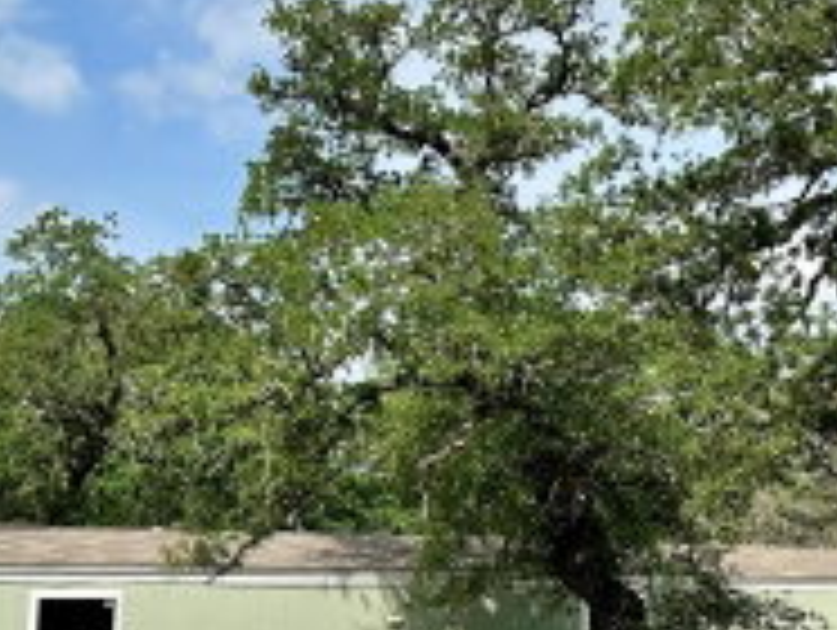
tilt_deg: +6.8
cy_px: 418
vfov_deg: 22.2
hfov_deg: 29.3
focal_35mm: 66
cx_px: 468
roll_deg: +0.0
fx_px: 1598
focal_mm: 6.86
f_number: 1.78
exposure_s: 1/5525
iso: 80
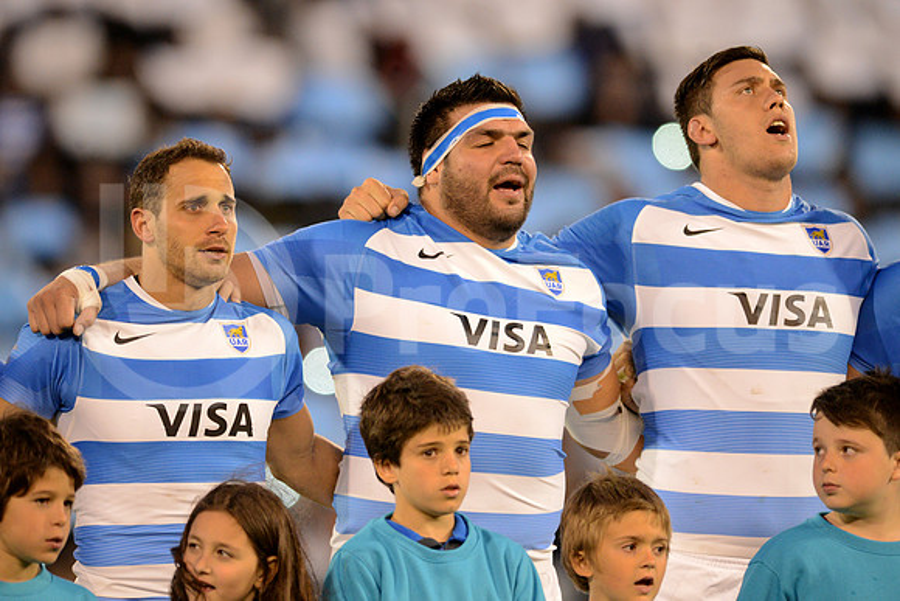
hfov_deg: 4.9
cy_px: 300
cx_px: 450
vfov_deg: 3.3
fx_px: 10502
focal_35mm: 420
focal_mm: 420
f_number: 4
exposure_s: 1/640
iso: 4500
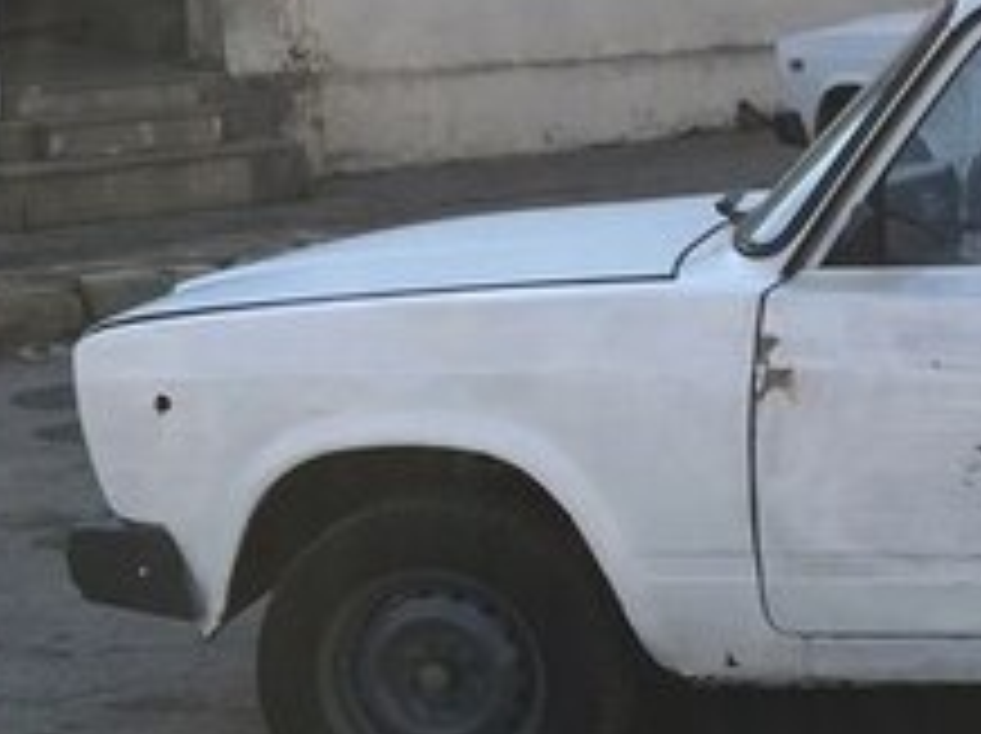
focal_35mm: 88
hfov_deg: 19.7
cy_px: 299
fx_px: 2491
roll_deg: -1.0
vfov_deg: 16.7
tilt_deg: -11.3
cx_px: 1422
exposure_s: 1/754
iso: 25
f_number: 2.2
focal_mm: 4.15
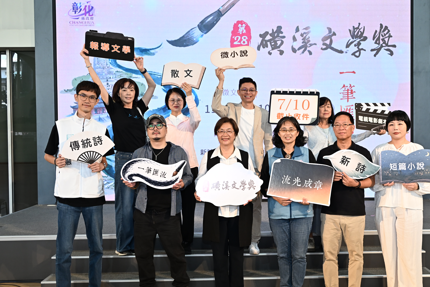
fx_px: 502
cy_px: 152
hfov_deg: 46.3
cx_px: 245
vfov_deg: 31.9
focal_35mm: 42
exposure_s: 1/160
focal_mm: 36
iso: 1250
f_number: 4.8
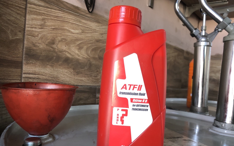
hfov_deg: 62.9
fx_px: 191
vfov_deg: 41.7
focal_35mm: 30
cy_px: 82
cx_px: 117
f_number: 1.8
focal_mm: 4
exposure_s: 1/30
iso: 40
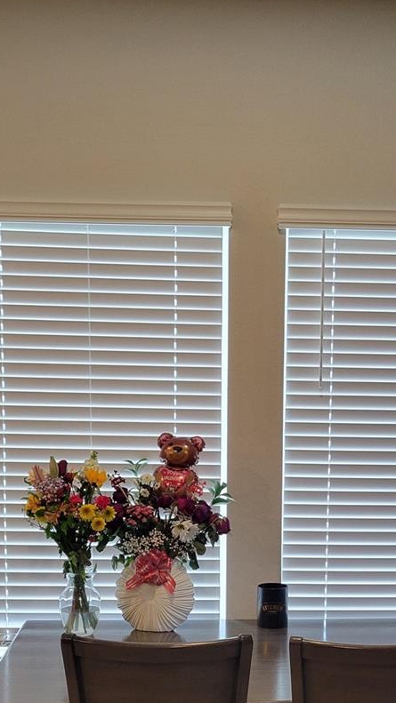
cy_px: 499
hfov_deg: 21.7
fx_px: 1027
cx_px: 278
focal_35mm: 55
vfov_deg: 37.2
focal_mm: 5.4
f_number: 1.8
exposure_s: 1/120
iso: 250
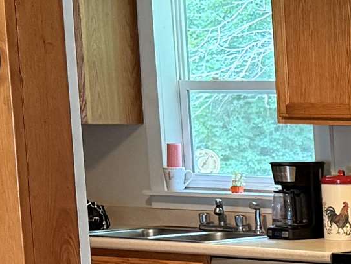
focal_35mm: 136
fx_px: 1380
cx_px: 709
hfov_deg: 12.7
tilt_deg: -9.3
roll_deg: -0.6
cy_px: 363
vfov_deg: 10.6
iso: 320
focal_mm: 6.76
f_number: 1.78
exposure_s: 1/60
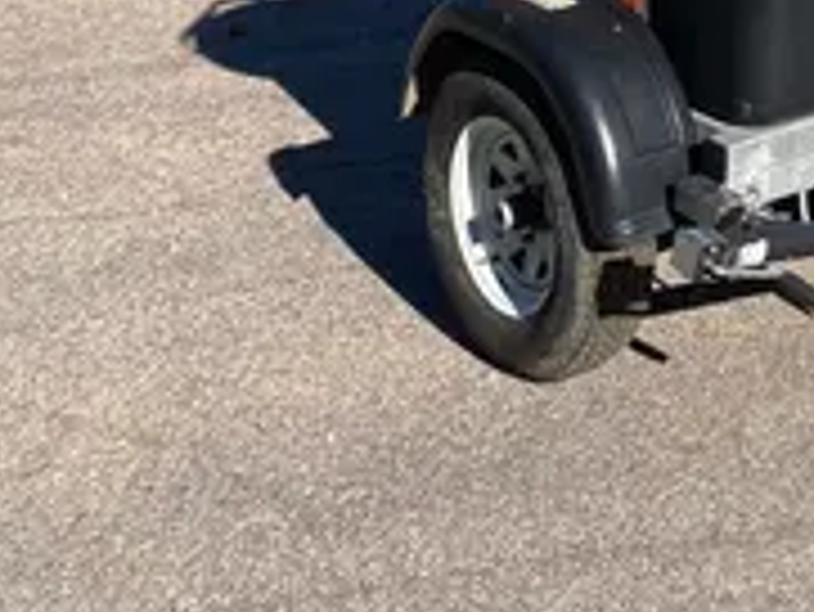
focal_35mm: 79
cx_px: 1160
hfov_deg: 21.4
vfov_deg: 17.4
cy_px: -214
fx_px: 1859
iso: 32
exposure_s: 1/2688
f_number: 1.8
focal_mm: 4.25
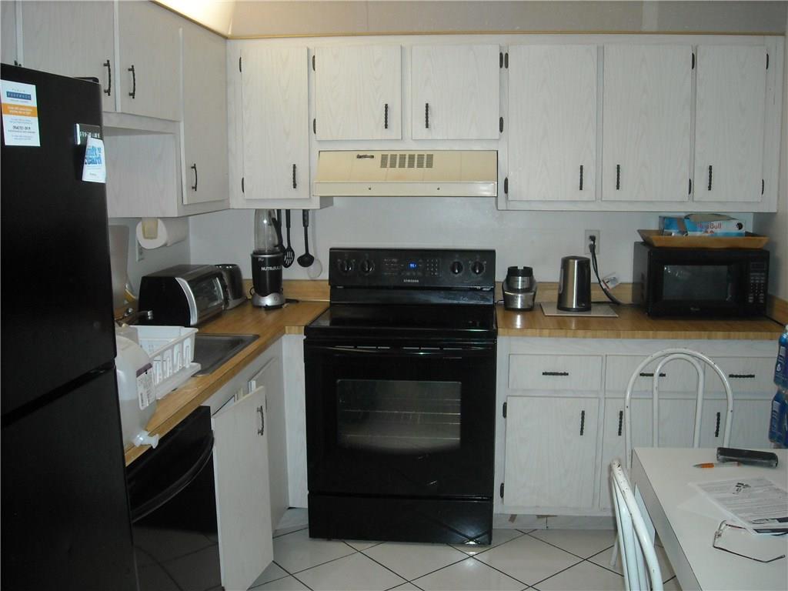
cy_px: 296
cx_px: 394
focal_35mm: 35
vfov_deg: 40.7
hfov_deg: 52.6
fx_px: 797
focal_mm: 5.7
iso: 200
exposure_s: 1/60
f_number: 2.8
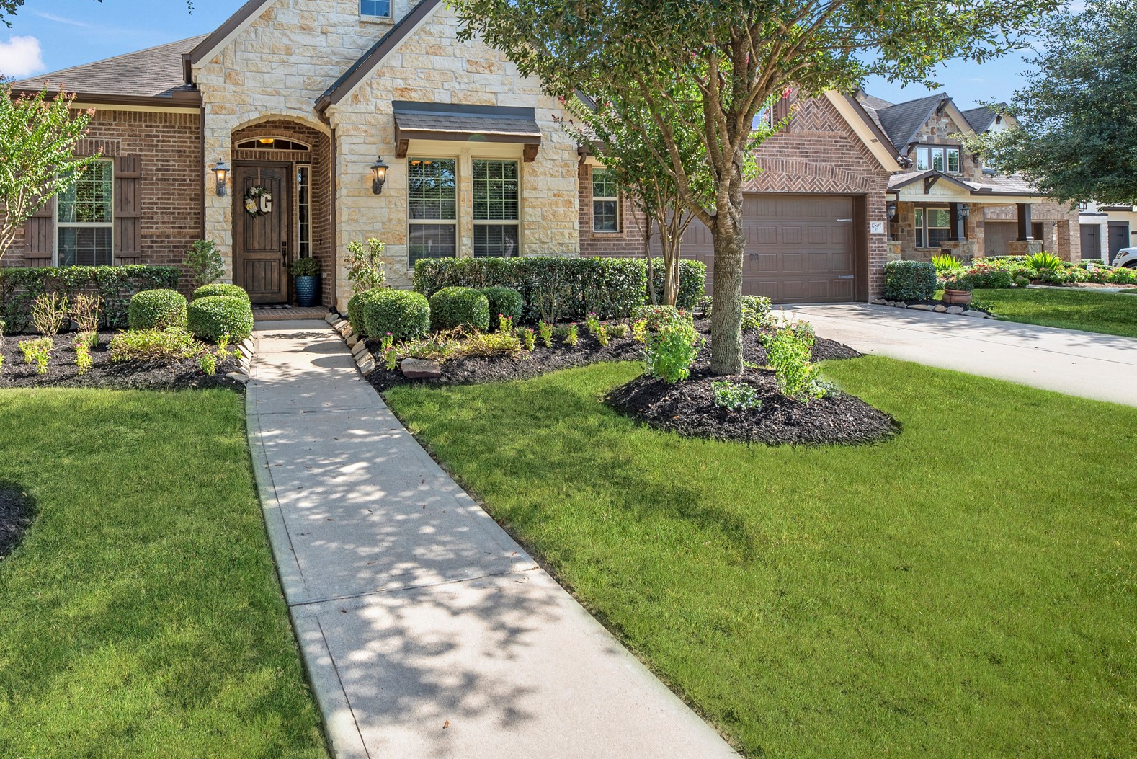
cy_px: 253
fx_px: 695
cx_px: 371
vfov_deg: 56.0
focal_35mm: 22
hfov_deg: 75.9
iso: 100
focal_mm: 16
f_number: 8
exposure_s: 1/125
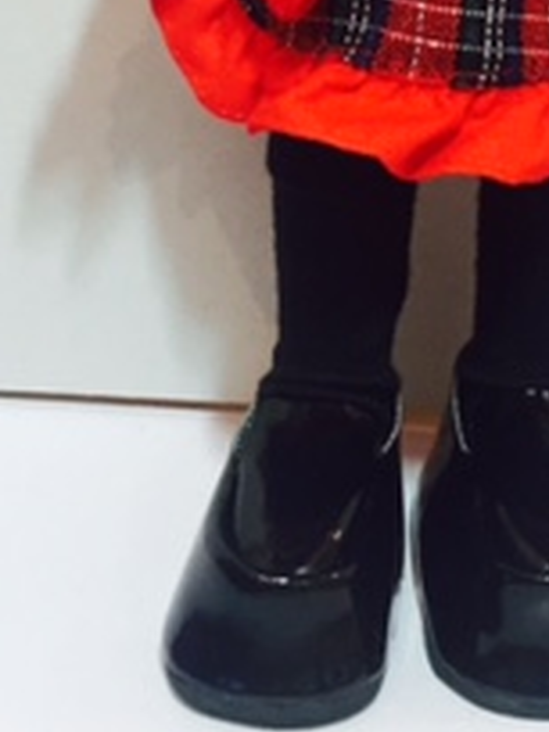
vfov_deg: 19.4
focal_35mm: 91
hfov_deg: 16.1
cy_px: -298
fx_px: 1924
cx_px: 456
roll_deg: -4.4
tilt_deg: -6.2
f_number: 2.2
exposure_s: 1/33
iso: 125
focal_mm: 4.15
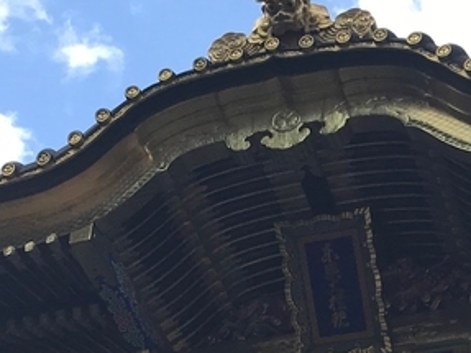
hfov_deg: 16.7
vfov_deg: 12.2
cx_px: 384
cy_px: 470
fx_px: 1591
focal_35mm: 117
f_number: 1.8
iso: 20
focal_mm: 3.99
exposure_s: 1/921
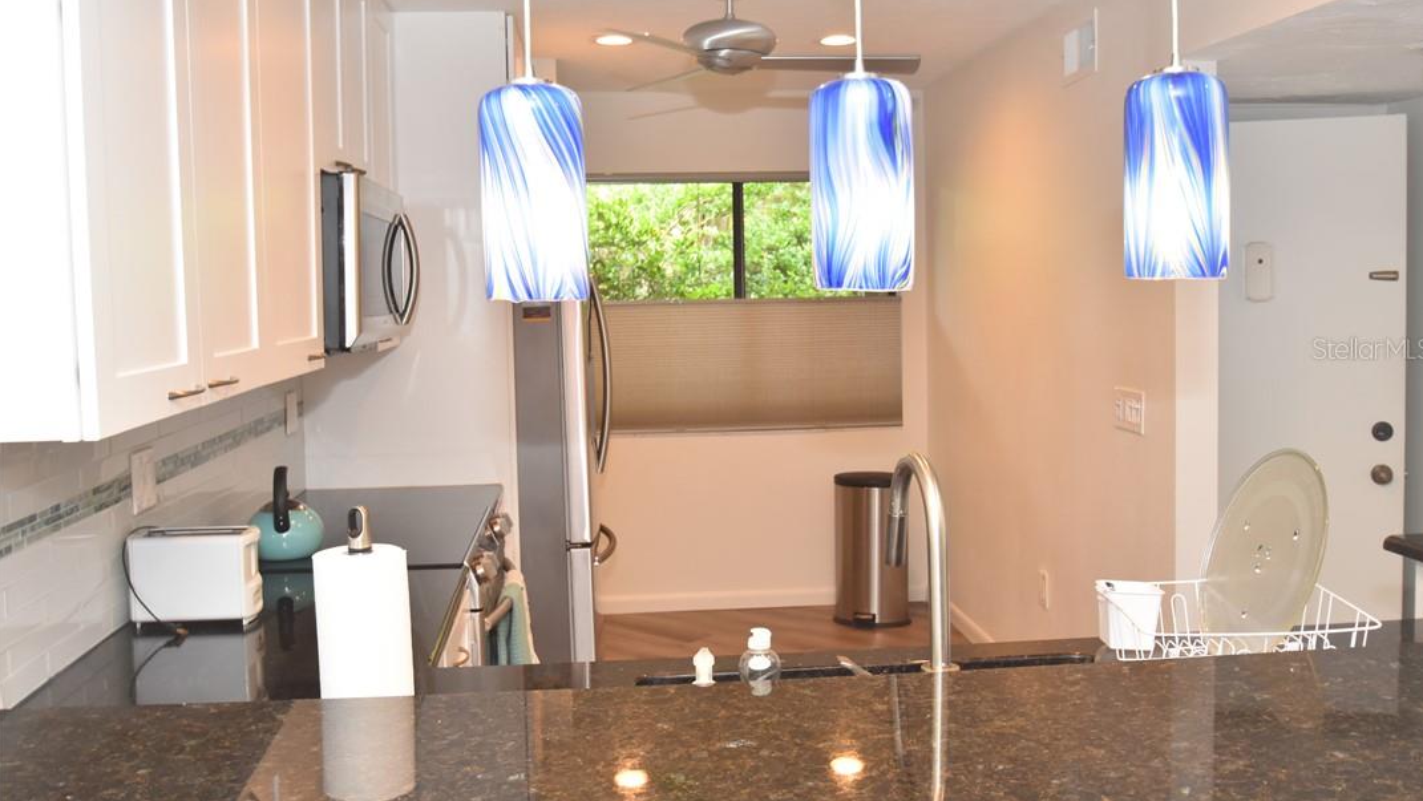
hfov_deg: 56.6
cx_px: 717
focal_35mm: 35
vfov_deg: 33.7
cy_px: 349
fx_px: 1321
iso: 800
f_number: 4.5
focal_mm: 22
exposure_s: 1/80
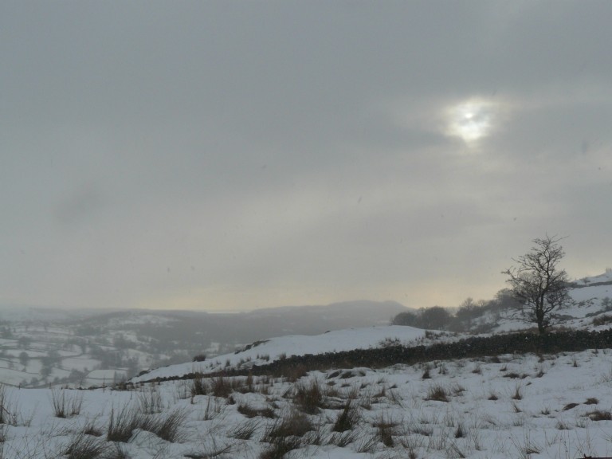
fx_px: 866
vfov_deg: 29.7
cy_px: 230
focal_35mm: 49
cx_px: 306
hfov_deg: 38.9
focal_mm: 8.2
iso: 100
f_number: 6.3
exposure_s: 1/400
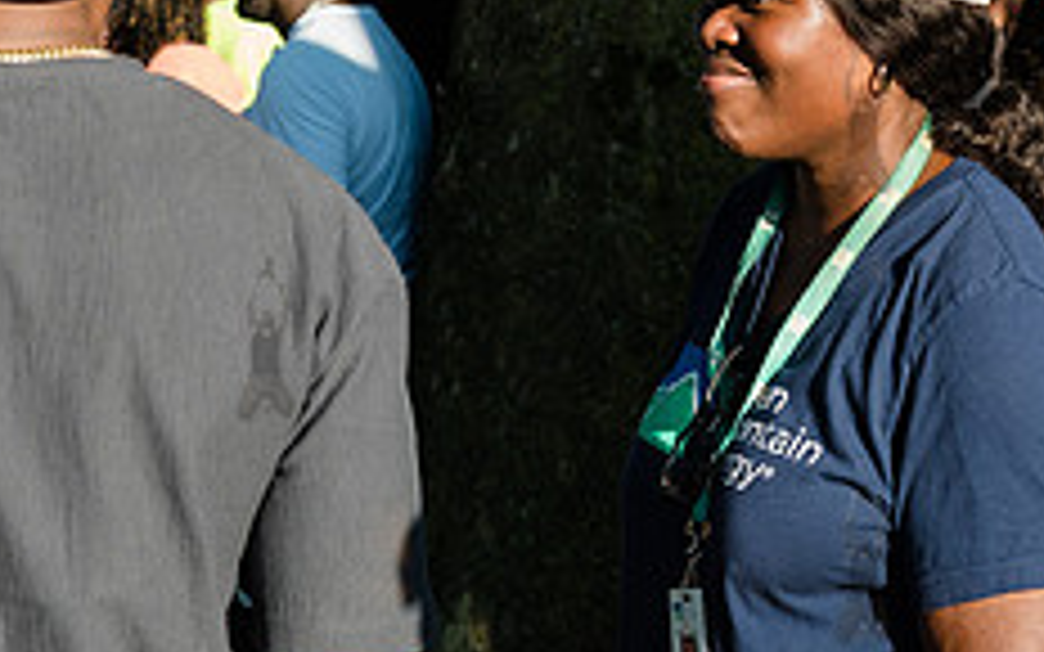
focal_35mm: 132
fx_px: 3756
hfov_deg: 15.8
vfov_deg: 9.9
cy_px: 230
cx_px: 461
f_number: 4.5
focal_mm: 45
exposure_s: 1/500
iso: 400
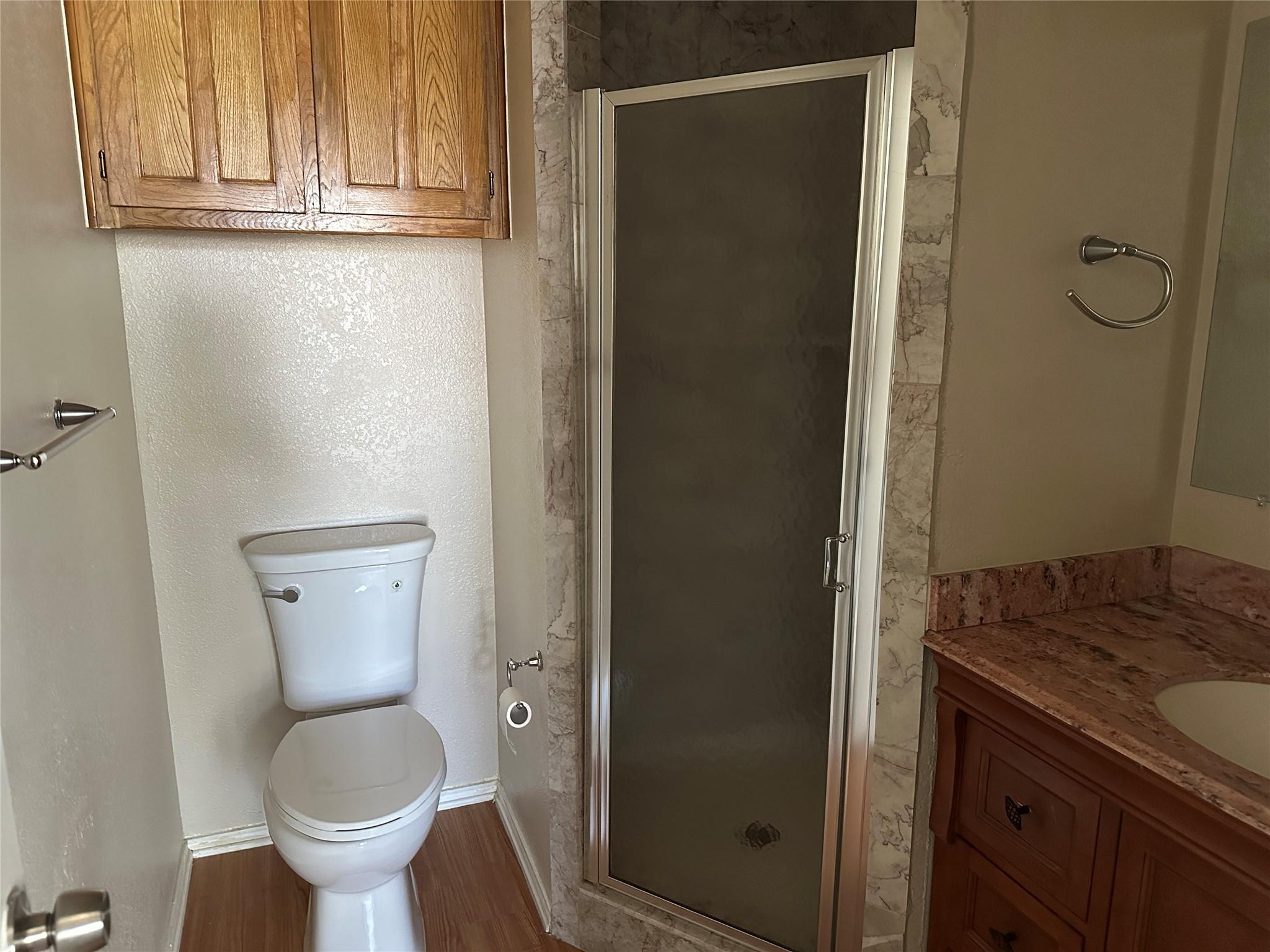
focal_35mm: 24
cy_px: 476
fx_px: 881
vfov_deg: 56.8
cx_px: 635
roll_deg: +0.7
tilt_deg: -10.6
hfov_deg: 71.6
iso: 800
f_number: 1.78
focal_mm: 6.86
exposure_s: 1/40
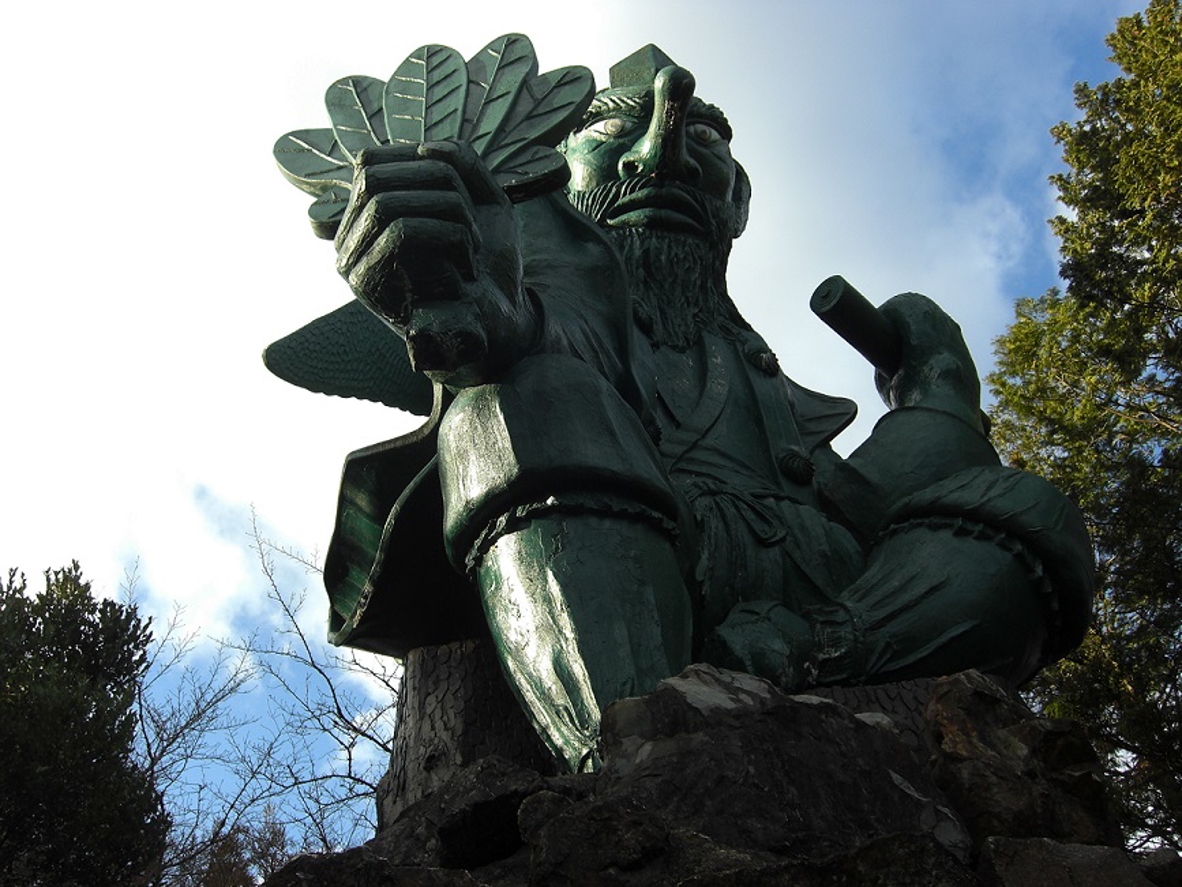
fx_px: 1298
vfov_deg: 37.7
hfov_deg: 49.0
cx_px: 591
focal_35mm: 38
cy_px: 444
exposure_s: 1/250
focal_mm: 7.9
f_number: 4
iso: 80
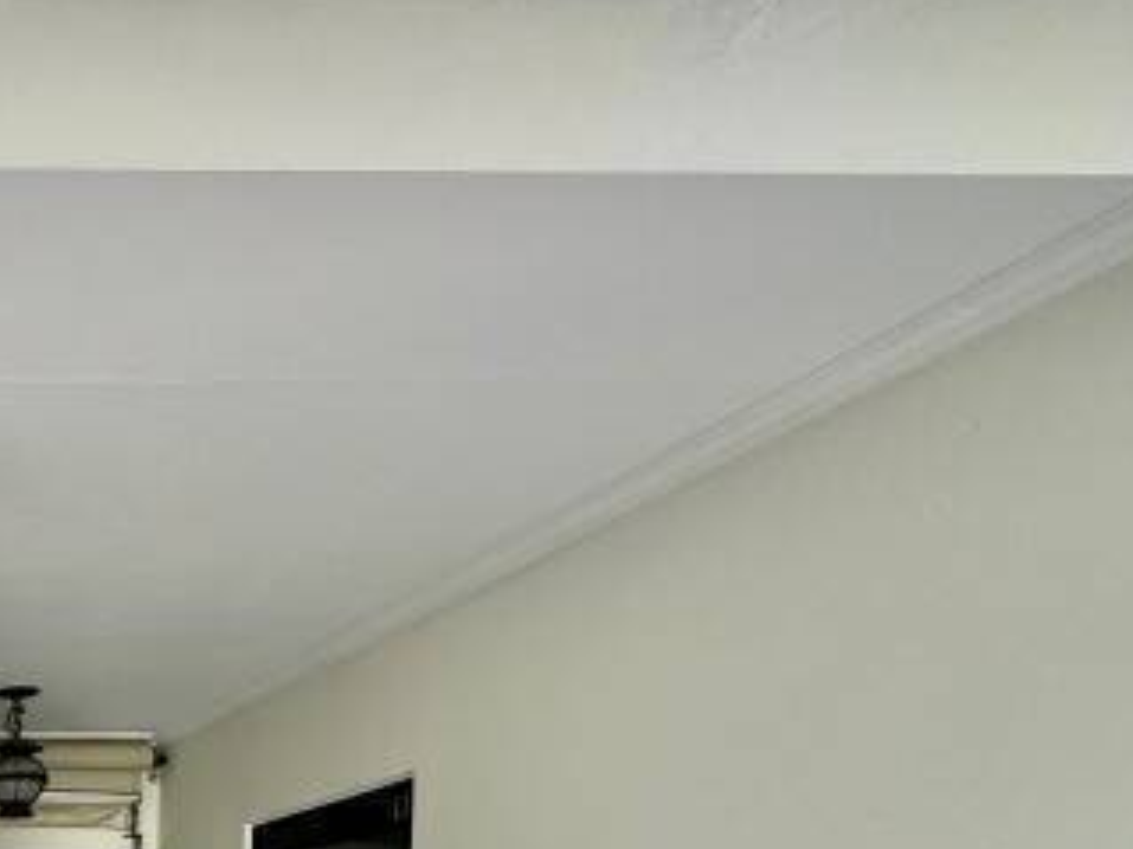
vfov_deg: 27.6
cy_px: 1062
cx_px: -412
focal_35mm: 45
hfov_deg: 30.7
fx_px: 1472
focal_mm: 2.22
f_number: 2.2
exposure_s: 1/290
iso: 40
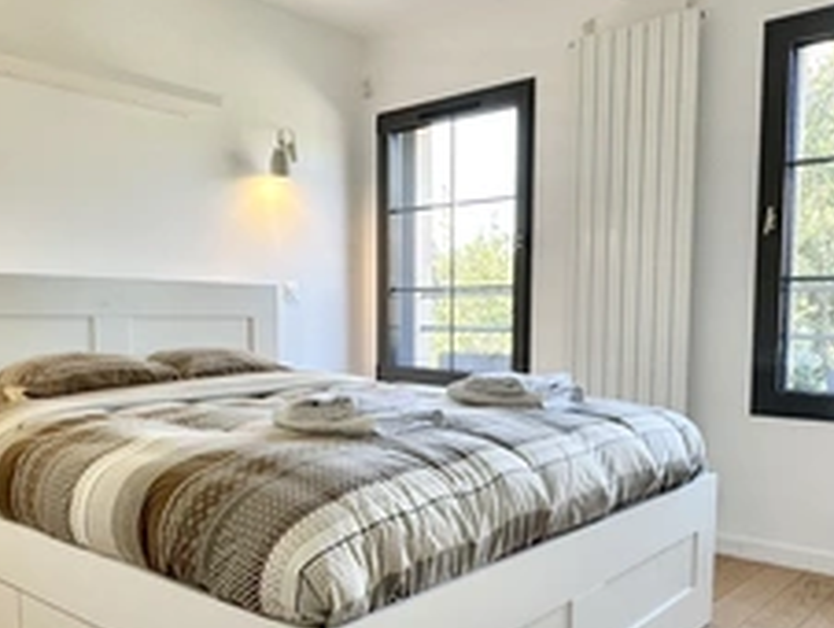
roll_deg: -0.6
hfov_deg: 55.3
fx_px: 796
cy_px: 392
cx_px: 423
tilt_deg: -5.0
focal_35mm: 33
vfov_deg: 42.7
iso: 100
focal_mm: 2.22
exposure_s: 1/100
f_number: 2.2
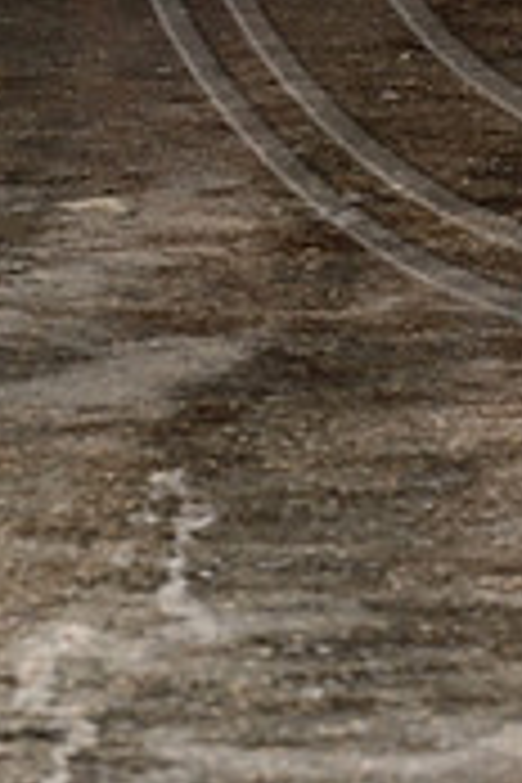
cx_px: 688
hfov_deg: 5.9
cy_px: -248
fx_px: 5067
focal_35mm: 233
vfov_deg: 8.7
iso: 1000
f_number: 6.3
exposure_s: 1/125
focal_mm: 70
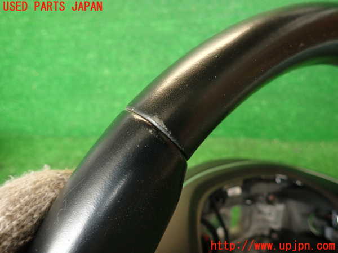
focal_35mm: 25
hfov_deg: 69.4
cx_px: 169
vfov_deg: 54.9
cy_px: 126
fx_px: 244
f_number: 2
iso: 200
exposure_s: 1/50
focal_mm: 4.5
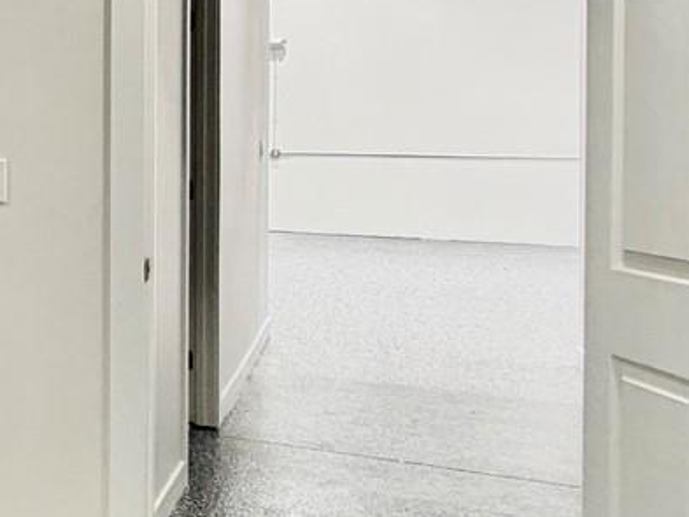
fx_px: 1135
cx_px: -394
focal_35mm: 57
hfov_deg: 24.5
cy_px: 130
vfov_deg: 25.4
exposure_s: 1/120
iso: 320
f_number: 2.2
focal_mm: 2.22
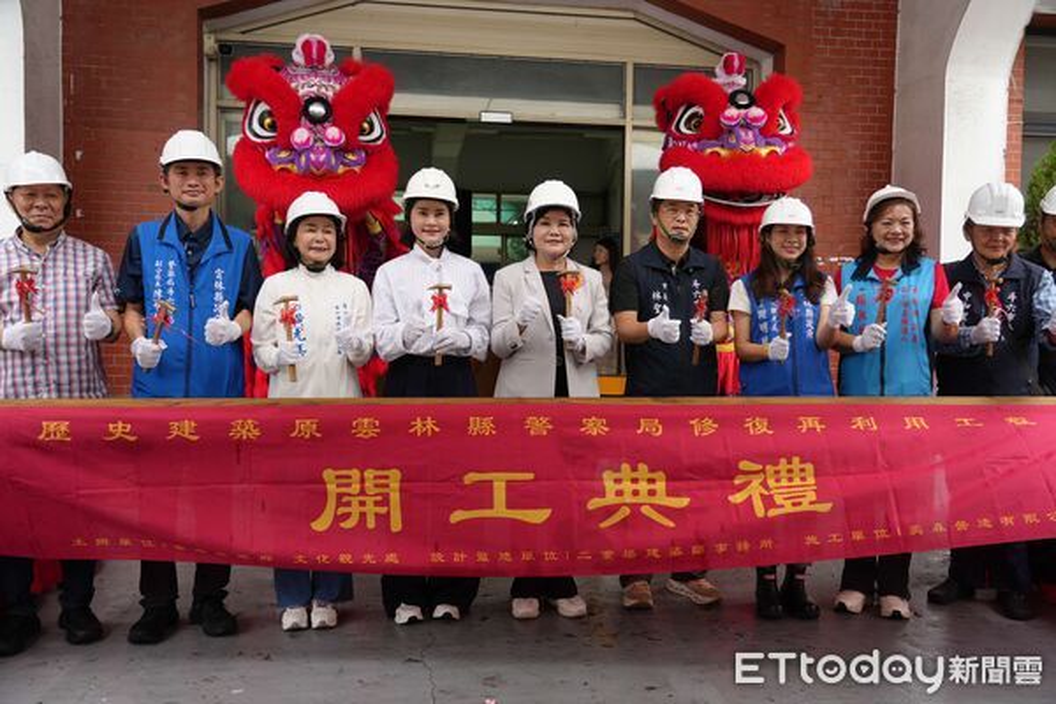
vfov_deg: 42.3
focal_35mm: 31
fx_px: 909
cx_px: 528
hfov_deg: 60.3
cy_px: 352
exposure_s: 1/160
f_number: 4
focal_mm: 31
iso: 160
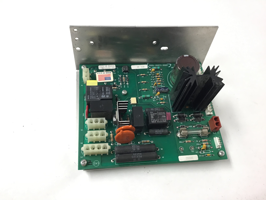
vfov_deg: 45.4
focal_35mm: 31
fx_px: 238
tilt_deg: -60.7
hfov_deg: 58.4
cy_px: 100
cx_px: 133
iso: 64
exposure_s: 1/33
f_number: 2.4
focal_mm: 3.3
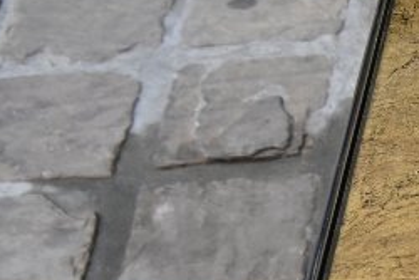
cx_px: 925
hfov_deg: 12.3
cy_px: 594
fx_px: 1633
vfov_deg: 9.1
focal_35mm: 140
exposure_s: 1/250
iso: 200
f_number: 4.5
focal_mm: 19.5
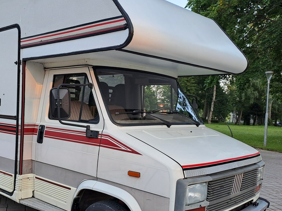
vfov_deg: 37.6
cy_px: 124
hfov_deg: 47.7
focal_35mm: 38
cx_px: 82
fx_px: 309
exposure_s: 1/120
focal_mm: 4.65
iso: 32
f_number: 1.8
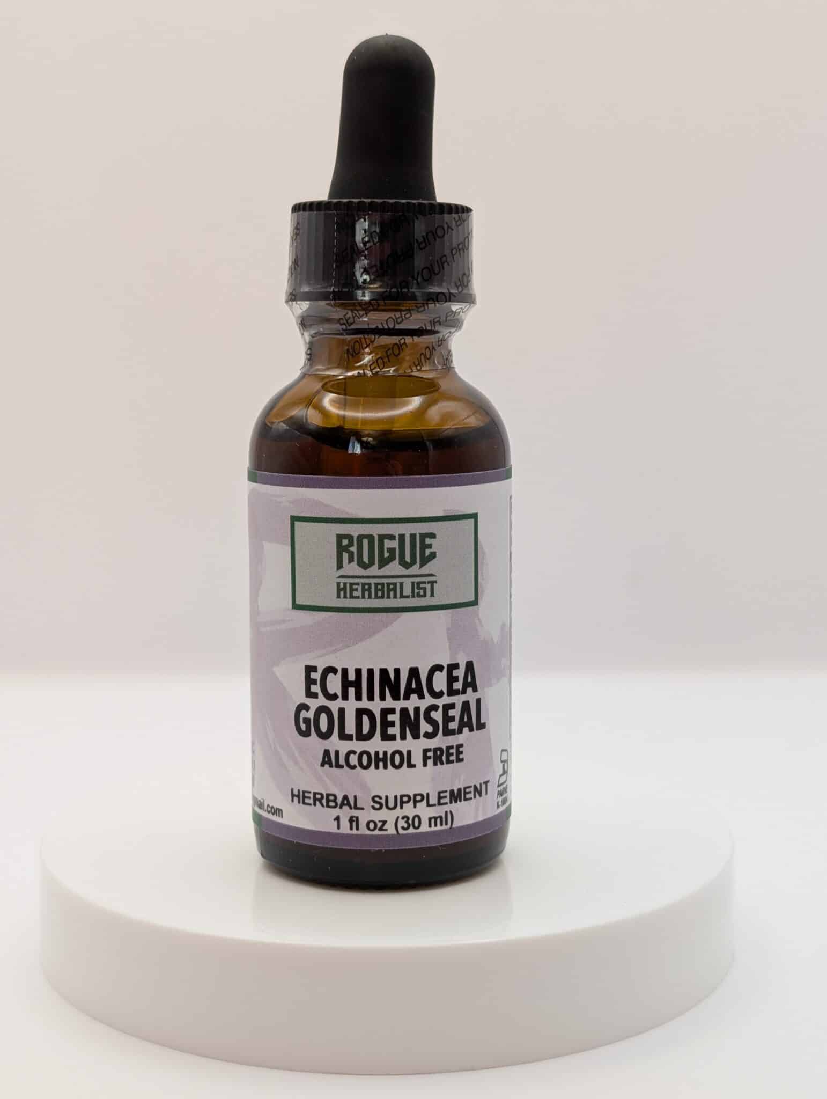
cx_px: 414
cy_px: 550
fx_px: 1557
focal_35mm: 49
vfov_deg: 38.9
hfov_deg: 29.7
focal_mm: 6.9
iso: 24
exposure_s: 1/25.3
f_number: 1.68
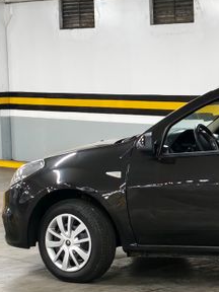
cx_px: 283
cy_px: 190
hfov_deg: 11.3
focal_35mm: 128
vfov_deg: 15.4
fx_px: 1080
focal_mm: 6.62
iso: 250
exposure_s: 1/40
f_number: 1.67
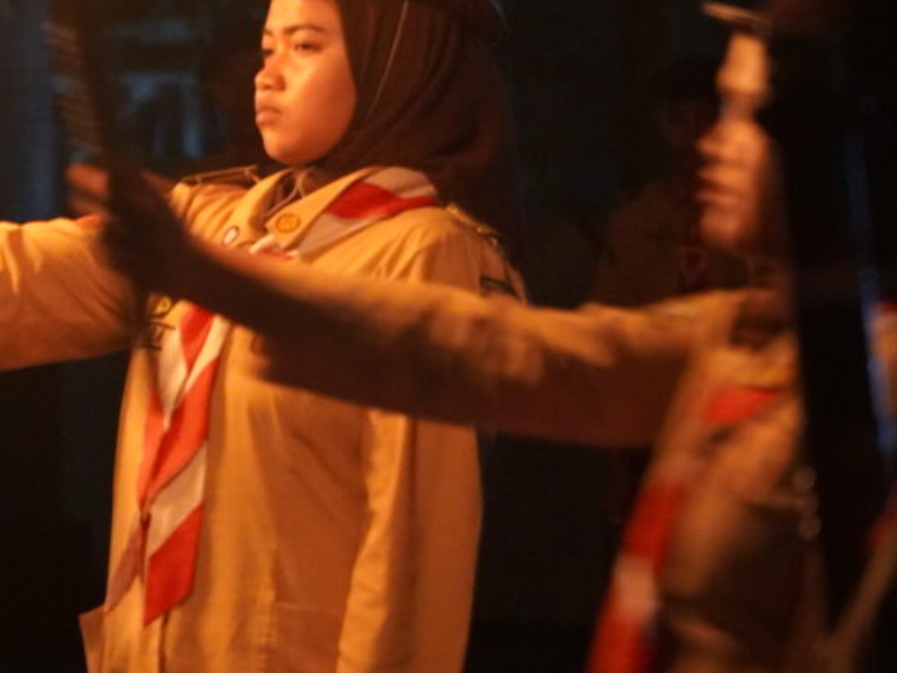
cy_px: 205
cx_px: 163
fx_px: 6733
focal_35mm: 260
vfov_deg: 5.7
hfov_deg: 7.6
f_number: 4
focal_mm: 97
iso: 6400
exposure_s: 1/20
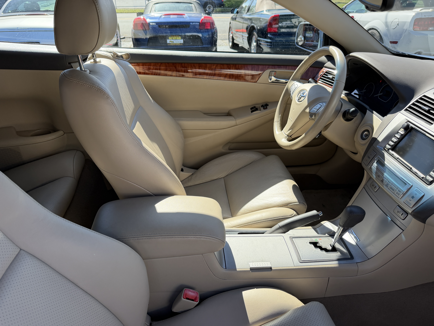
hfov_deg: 71.6
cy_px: 163
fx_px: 301
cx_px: 217
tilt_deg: -30.1
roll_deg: +0.5
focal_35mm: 24
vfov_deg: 56.8
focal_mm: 6.76
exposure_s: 1/1046
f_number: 1.78
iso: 100
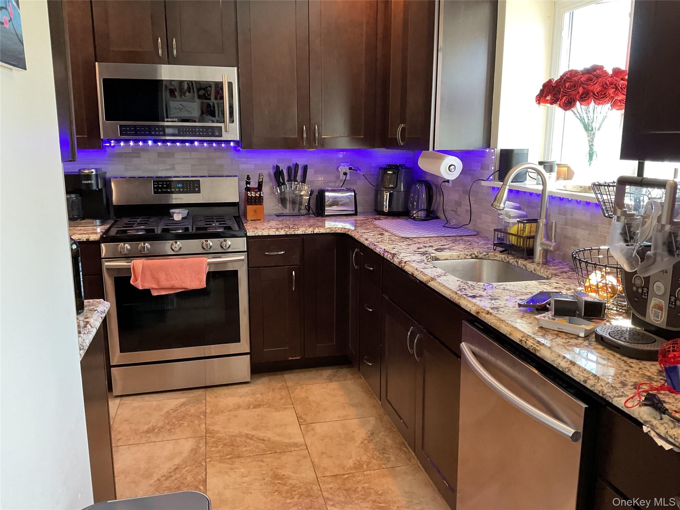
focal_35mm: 29
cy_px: 255
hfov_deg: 61.7
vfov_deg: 48.2
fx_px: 570
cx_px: 340
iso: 125
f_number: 1.8
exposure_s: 1/60
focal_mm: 3
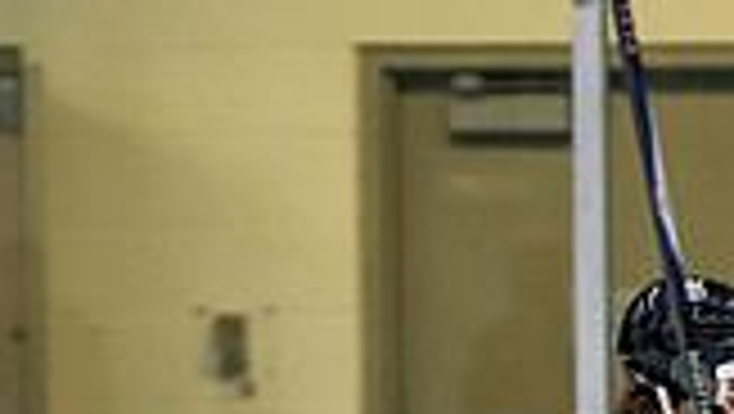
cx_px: 789
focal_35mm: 805
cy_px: 915
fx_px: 15680
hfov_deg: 2.7
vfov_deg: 1.5
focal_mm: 160
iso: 2000
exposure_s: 1/640
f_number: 3.2
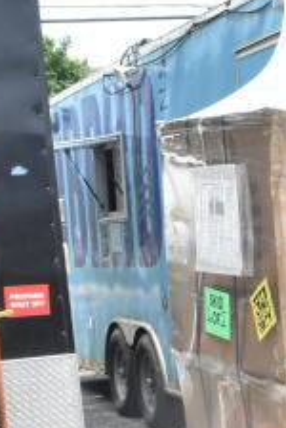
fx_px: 1307
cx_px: 524
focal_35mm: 110
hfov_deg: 11.5
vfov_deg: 18.3
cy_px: 376
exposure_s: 1/500
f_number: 13
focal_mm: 18
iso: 1600
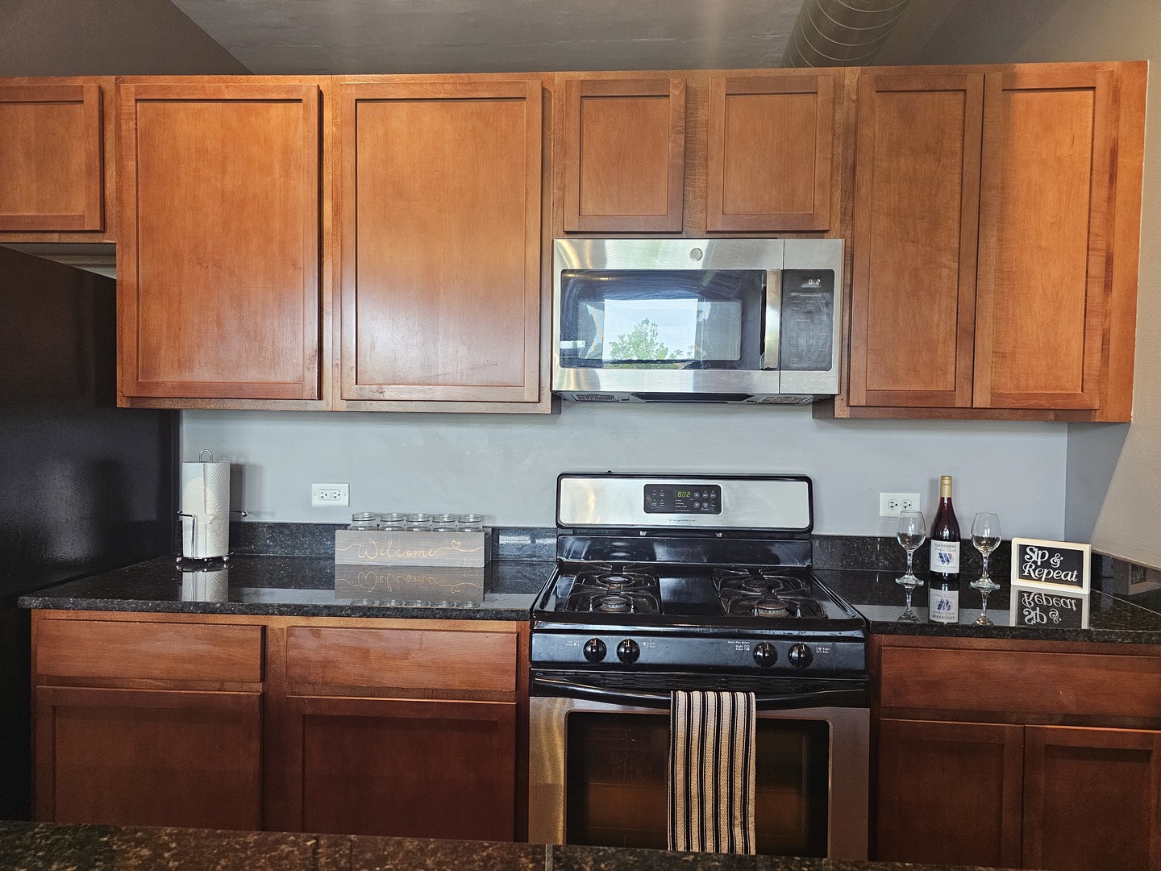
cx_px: 580
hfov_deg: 73.9
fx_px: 771
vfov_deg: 58.9
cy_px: 436
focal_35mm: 23
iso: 400
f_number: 1.7
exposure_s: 1/120
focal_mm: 6.3
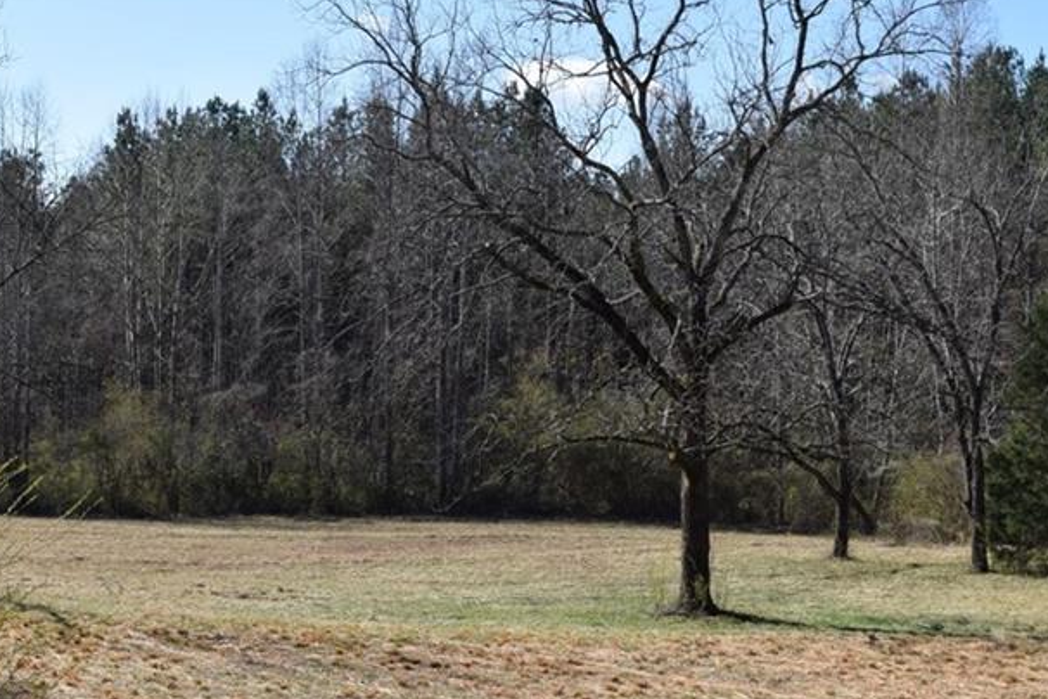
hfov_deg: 28.2
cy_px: 413
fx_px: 2067
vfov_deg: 19.2
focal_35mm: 71
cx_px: 335
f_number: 10
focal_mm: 28
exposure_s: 1/200
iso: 100
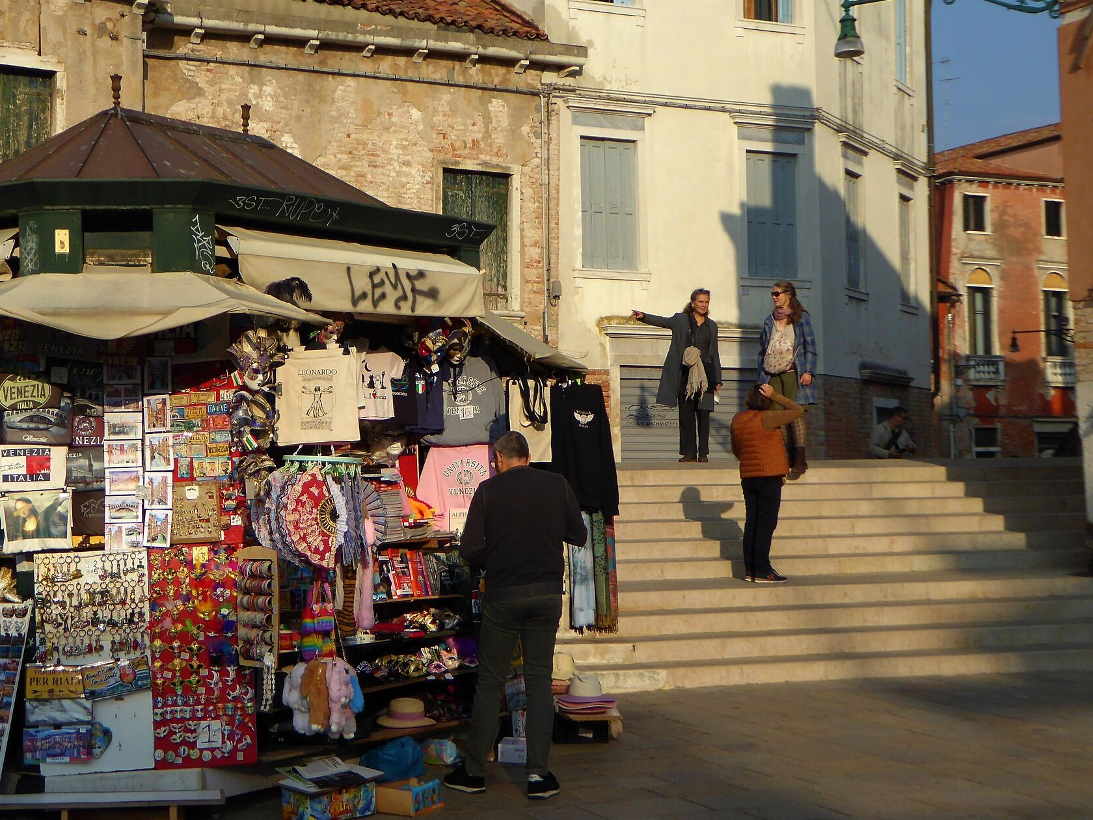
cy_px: 343
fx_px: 1579
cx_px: 360
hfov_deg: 37.8
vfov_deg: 29.1
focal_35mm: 50
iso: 100
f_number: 3.7
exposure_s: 1/1000
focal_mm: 6.3
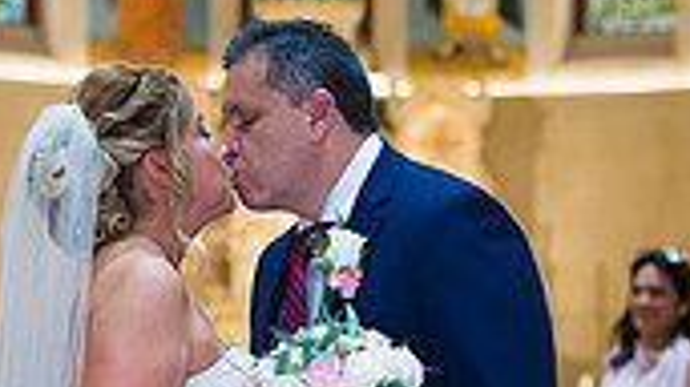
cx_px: 194
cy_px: 173
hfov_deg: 8.7
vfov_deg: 4.9
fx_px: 4554
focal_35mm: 249
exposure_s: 1/125
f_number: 3.2
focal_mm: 70
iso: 1000
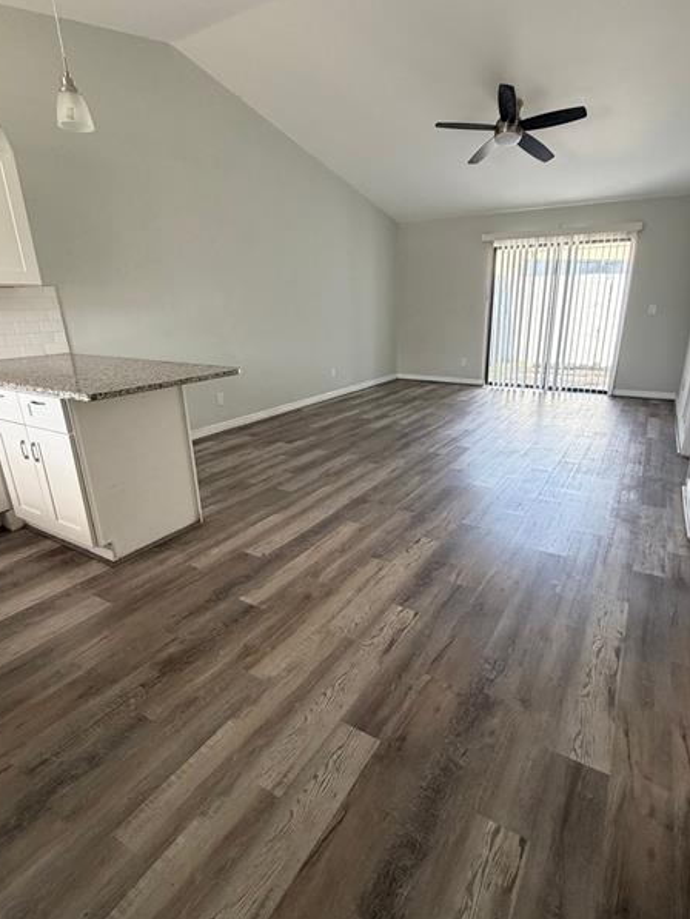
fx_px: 478
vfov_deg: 87.7
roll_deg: +0.9
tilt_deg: -19.8
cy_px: 465
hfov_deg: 71.5
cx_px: 371
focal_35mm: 18
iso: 250
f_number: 2.2
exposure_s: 1/121
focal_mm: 2.22
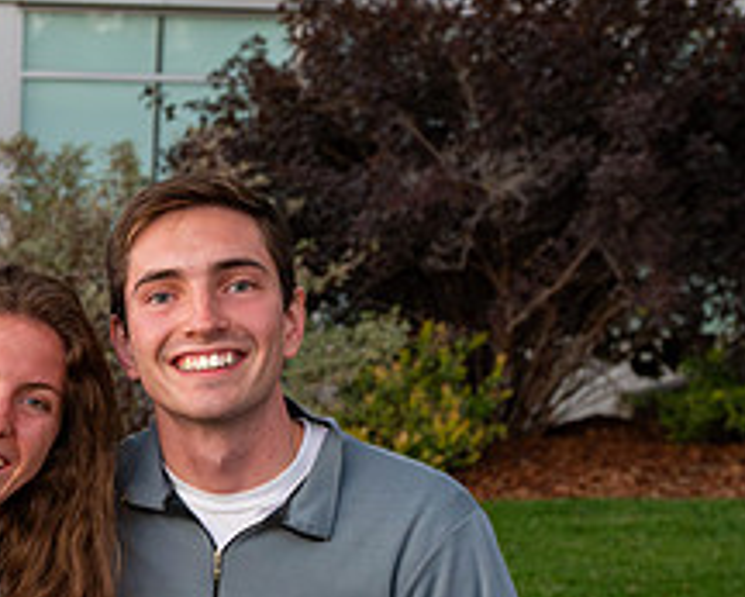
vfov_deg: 20.1
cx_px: -91
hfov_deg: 23.9
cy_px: 581
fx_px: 1632
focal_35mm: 74
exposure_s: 1/250
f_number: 3.5
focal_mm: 24
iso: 2000
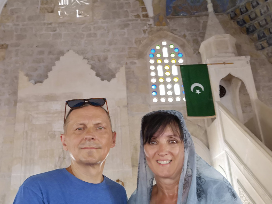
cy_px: 129
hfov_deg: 53.9
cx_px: 123
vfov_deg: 41.5
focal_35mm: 34
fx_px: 267
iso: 320
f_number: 2
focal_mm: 3.36
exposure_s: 1/33.3
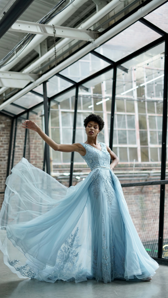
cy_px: 149
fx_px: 420
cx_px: 75
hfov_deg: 22.6
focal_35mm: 53
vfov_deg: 39.2
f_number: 1.8
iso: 640
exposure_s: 1/250
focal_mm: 50
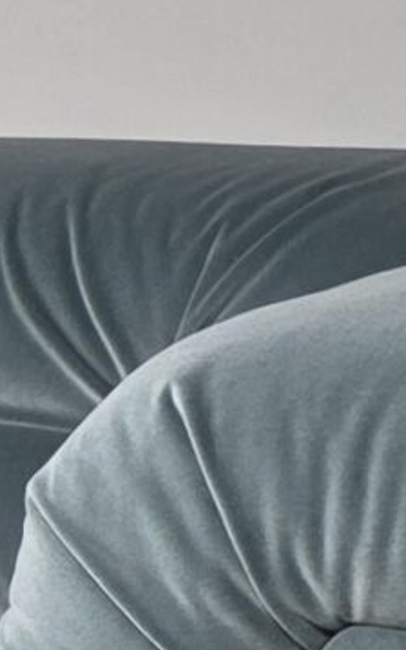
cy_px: 744
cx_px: -952
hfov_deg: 6.6
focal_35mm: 174
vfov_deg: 11.8
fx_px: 3084
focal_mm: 6.3
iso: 250
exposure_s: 1/101
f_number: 1.7
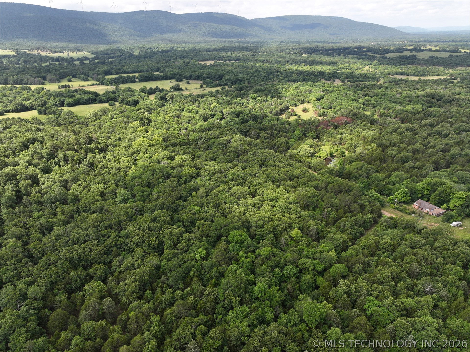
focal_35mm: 24
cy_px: 176
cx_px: 235
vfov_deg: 56.8
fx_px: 326
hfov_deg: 71.6
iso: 120
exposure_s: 1/60
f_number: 2.8
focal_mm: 12.29
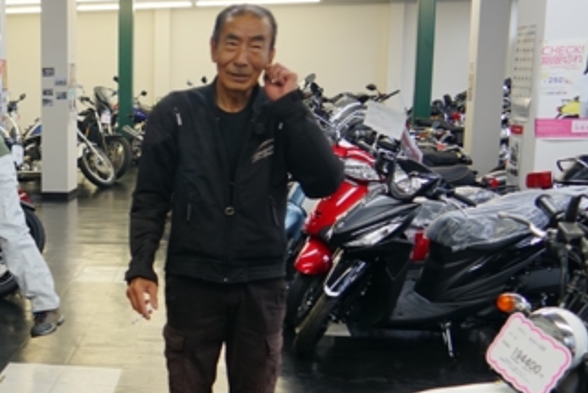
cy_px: 235
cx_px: -39
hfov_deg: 30.3
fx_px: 981
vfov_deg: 22.6
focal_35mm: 60
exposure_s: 1/60
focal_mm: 24
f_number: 4
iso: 250
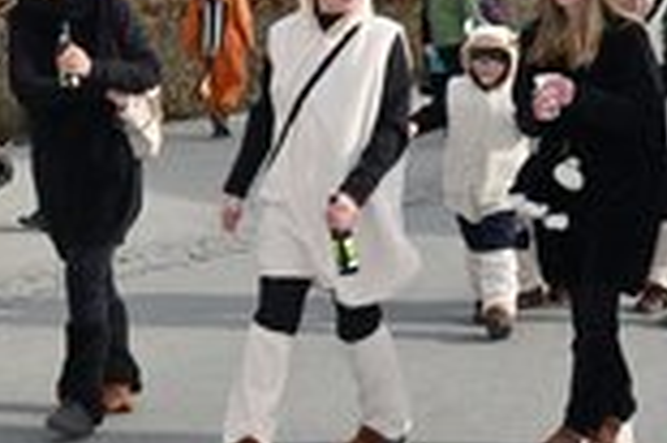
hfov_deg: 17.5
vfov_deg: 11.8
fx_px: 2147
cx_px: 155
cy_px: 159
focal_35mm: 116
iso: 1000
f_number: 22
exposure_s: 1/200
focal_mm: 45
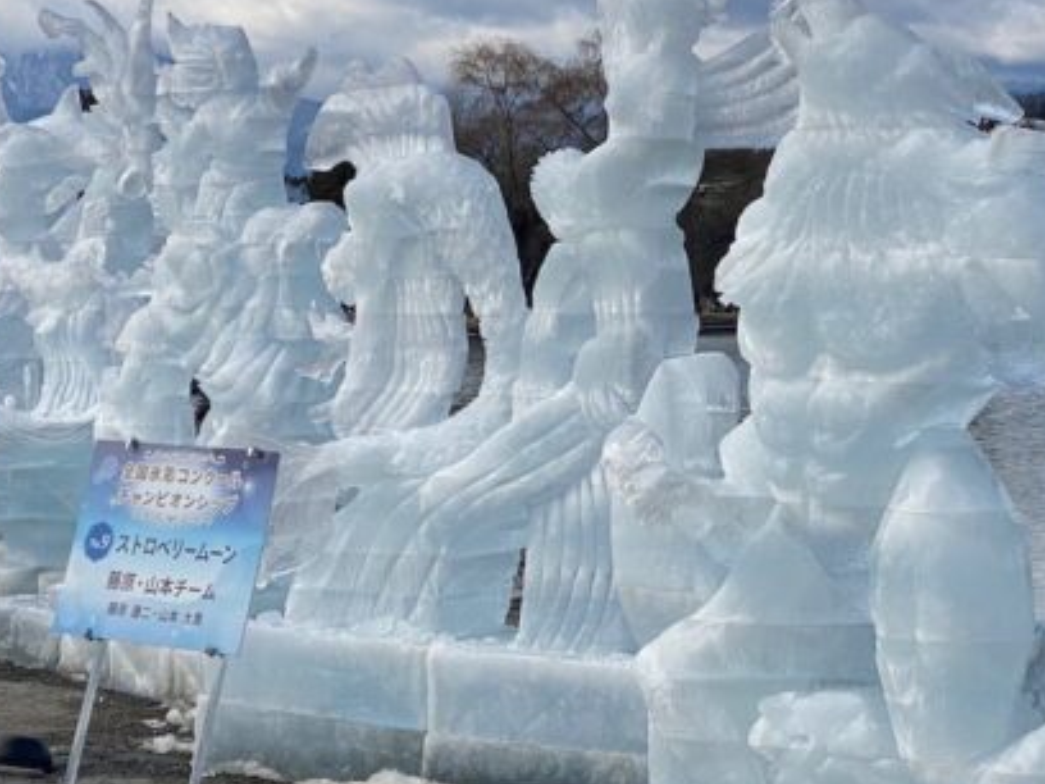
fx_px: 3079
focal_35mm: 102
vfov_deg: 14.5
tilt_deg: -2.6
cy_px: 412
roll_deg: +0.5
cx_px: 663
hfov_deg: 19.2
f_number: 2
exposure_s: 1/1776
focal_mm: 6
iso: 20
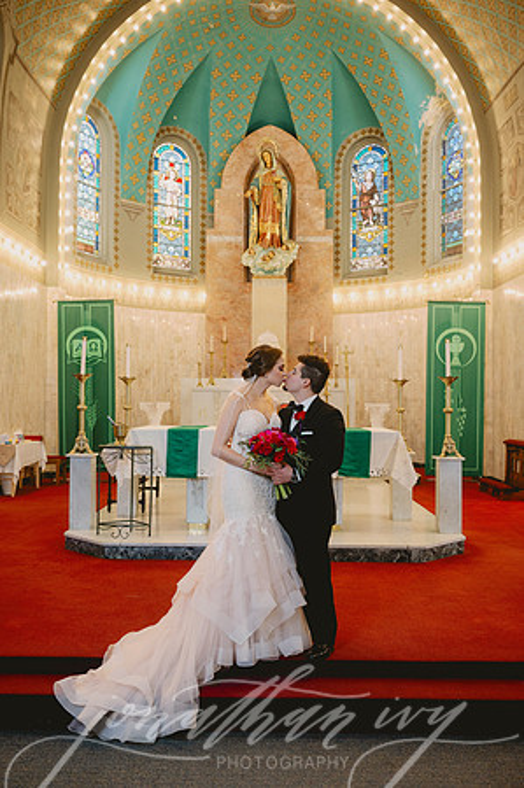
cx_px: 262
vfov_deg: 55.8
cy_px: 394
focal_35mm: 34
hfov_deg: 38.8
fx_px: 744
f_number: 4
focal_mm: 34
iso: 1000
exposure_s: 1/125
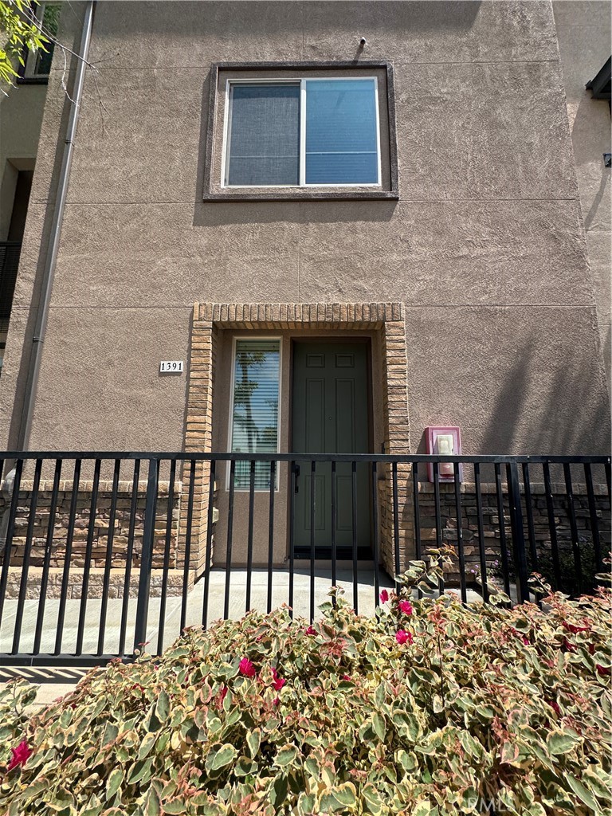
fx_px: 330
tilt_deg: +8.7
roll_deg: +0.2
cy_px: 408
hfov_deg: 85.7
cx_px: 306
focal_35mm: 14
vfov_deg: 102.1
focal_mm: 2.22
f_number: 2.2
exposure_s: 1/763
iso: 50
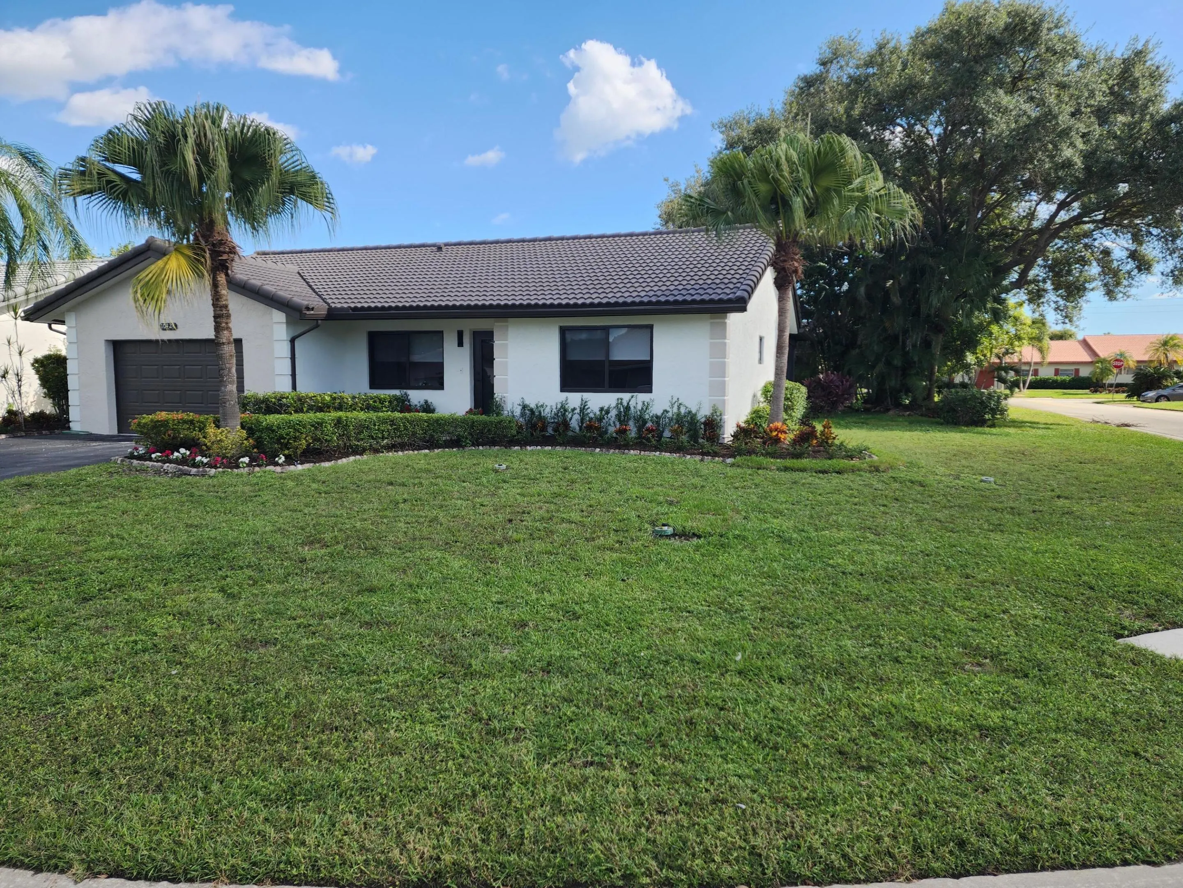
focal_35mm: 23
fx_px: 786
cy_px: 444
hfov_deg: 73.9
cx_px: 592
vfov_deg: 58.9
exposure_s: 1/497
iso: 12
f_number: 1.8
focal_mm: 6.4
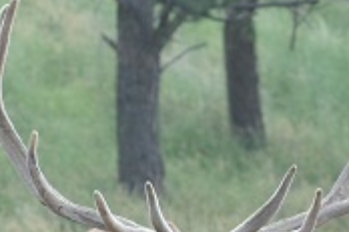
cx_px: 177
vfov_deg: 2.0
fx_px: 6669
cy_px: 218
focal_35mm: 688
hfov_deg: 3.0
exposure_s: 1/320
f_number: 9
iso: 1000
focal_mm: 240
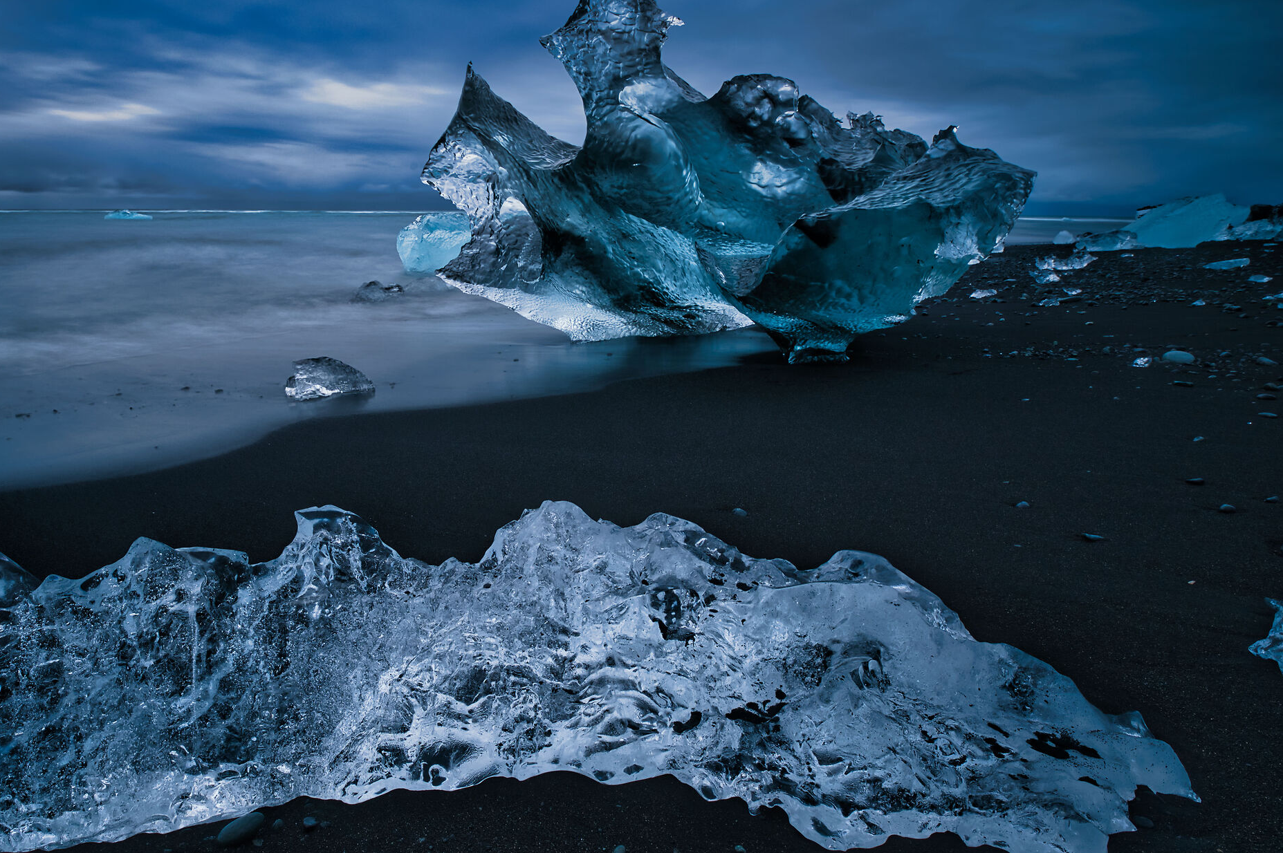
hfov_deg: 77.1
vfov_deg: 57.0
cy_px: 380
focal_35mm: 22
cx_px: 472
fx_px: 783
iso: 110
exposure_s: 10
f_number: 14
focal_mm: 17
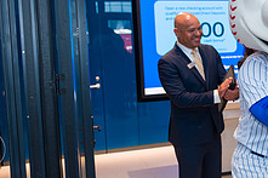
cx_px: 296
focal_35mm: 63
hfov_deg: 28.9
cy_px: 70
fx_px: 469
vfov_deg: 21.5
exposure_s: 1/200
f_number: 4
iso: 800
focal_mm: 24
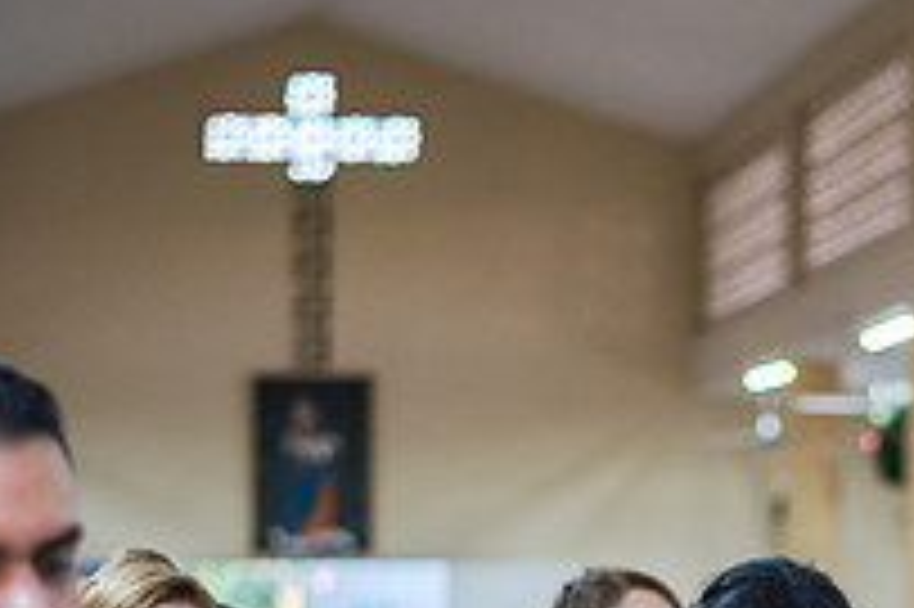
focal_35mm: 143
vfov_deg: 9.4
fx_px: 3628
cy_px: 781
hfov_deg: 14.3
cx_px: 743
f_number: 1.8
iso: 1600
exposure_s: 1/160
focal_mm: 50
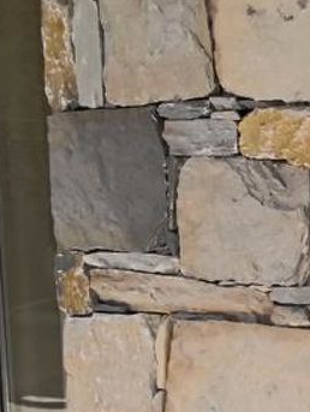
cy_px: 286
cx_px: 1089
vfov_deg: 12.2
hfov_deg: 7.5
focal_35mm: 161
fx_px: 1919
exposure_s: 1/1815
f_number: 1.6
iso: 50
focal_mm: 3.95
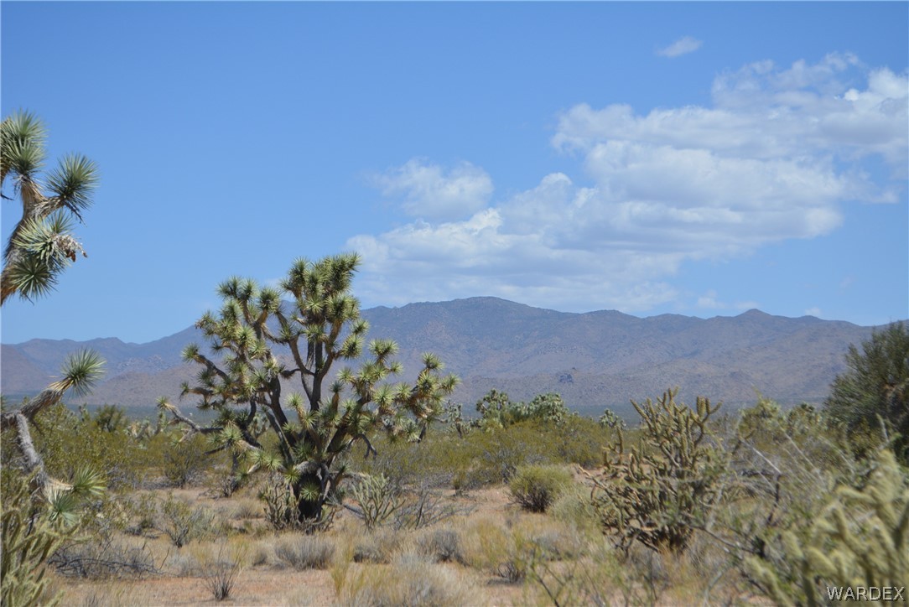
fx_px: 2084
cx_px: 454
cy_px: 304
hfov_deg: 24.6
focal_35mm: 82
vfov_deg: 16.6
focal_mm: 55
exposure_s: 1/2000
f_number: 7.1
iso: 400
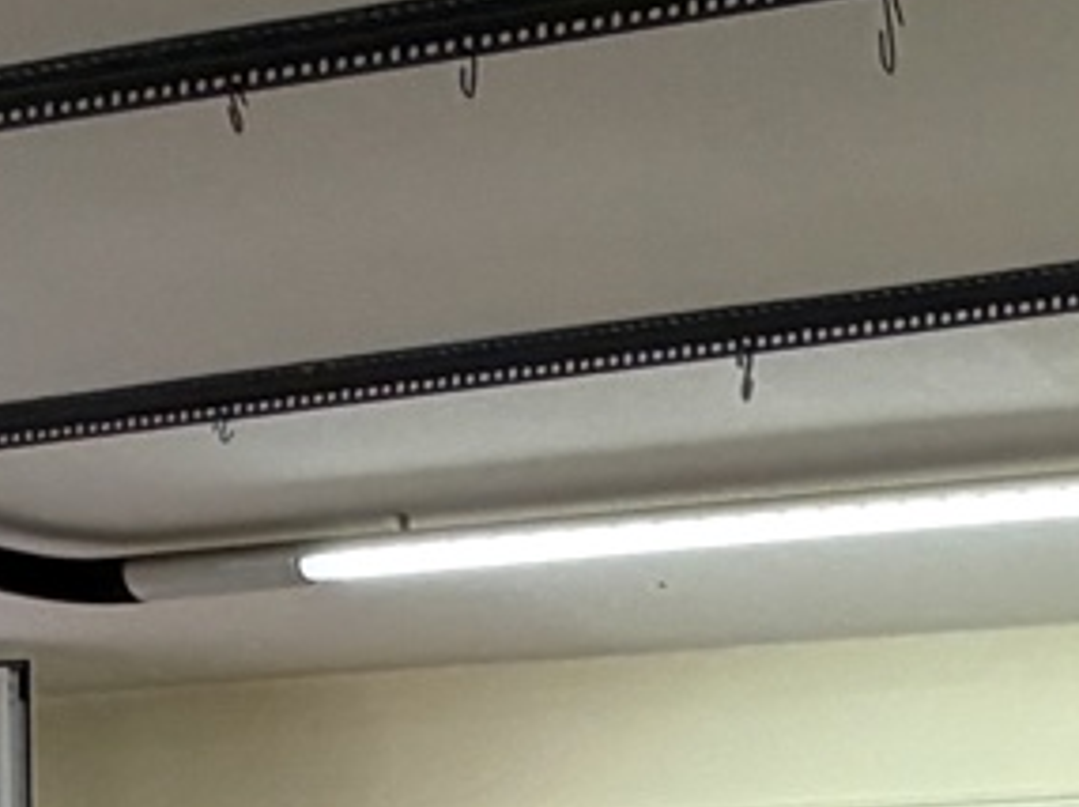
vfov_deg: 13.3
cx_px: 1845
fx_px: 2928
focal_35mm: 94
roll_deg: -0.5
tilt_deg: -1.5
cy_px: 1655
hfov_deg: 17.6
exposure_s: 1/100
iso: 160
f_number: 2.2
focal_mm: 2.22
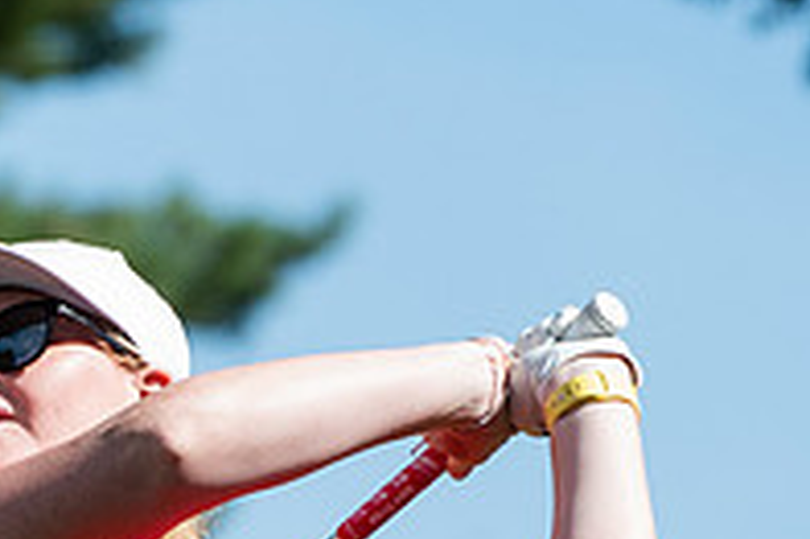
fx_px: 25808
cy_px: 771
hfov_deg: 1.8
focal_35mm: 1148
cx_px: -263
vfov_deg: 1.2
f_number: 6.3
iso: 640
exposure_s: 1/1600
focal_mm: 260
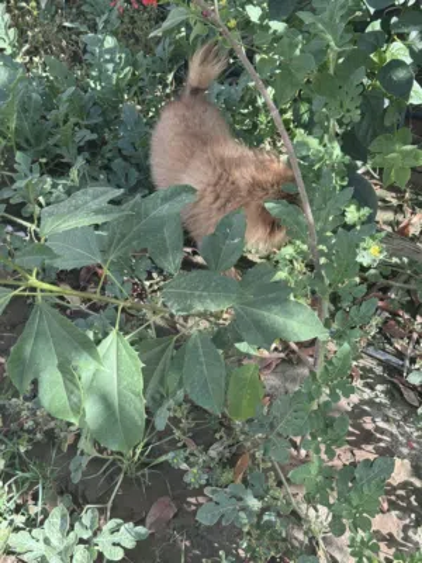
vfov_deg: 39.7
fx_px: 780
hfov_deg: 30.3
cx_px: 211
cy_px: 282
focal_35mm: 48
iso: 64
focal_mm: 6.76
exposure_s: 1/535
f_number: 1.78
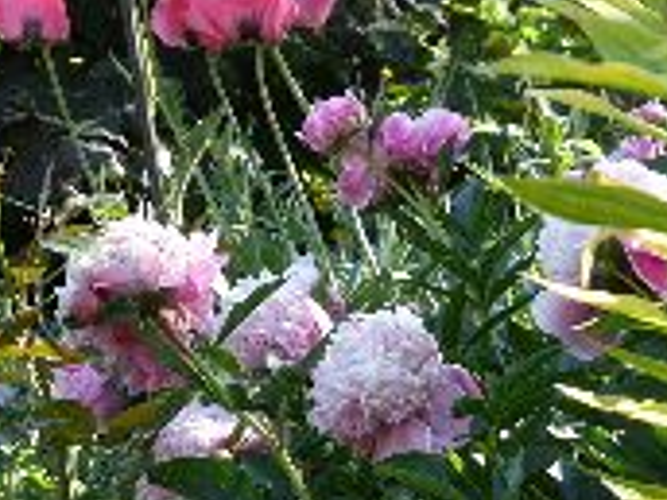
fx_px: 3449
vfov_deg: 8.3
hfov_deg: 10.9
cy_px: 302
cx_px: -58
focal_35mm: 179
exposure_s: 1/60
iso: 100
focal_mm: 24
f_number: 5
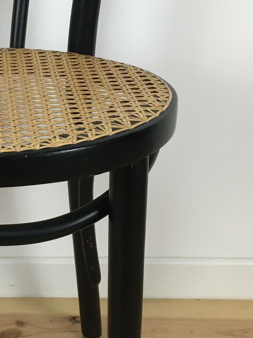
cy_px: 132
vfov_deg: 24.1
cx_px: -13
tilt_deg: -20.7
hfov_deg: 17.7
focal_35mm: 81
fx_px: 789
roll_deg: +0.3
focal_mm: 4.15
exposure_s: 1/33
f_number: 2.2
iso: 32
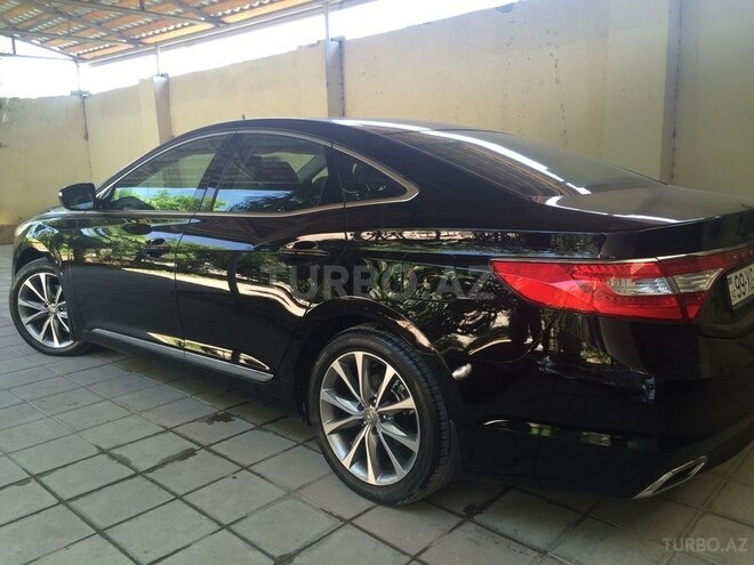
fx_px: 632
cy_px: 282
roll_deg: +1.4
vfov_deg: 48.2
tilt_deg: -10.0
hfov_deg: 61.7
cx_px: 377
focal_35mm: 29
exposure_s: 1/50
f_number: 2.2
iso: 32
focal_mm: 4.15
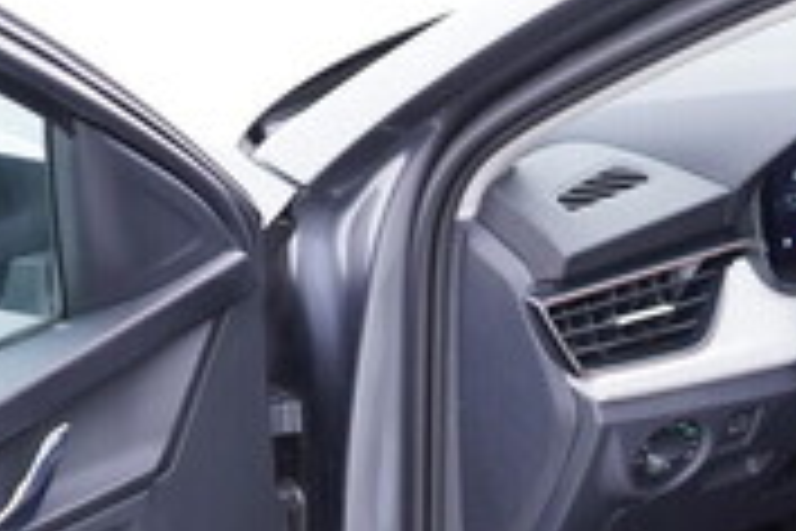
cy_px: 610
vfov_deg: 12.0
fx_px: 2476
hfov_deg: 17.9
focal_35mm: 112
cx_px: 733
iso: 320
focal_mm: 24
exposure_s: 1/40
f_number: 2.8
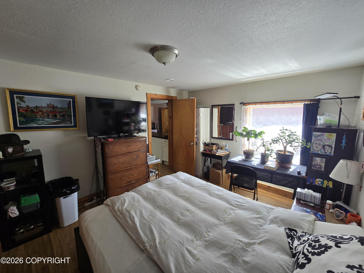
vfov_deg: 89.9
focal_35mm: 13
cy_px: 136
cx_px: 182
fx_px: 137
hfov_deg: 106.2
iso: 80
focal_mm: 2.2
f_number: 2.2
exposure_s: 1/60
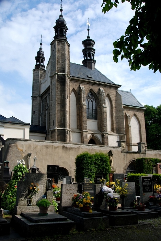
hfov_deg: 40.1
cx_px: 80
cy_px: 120
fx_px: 221
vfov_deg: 57.2
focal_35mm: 33
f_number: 8
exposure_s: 1/250
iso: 100
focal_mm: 22
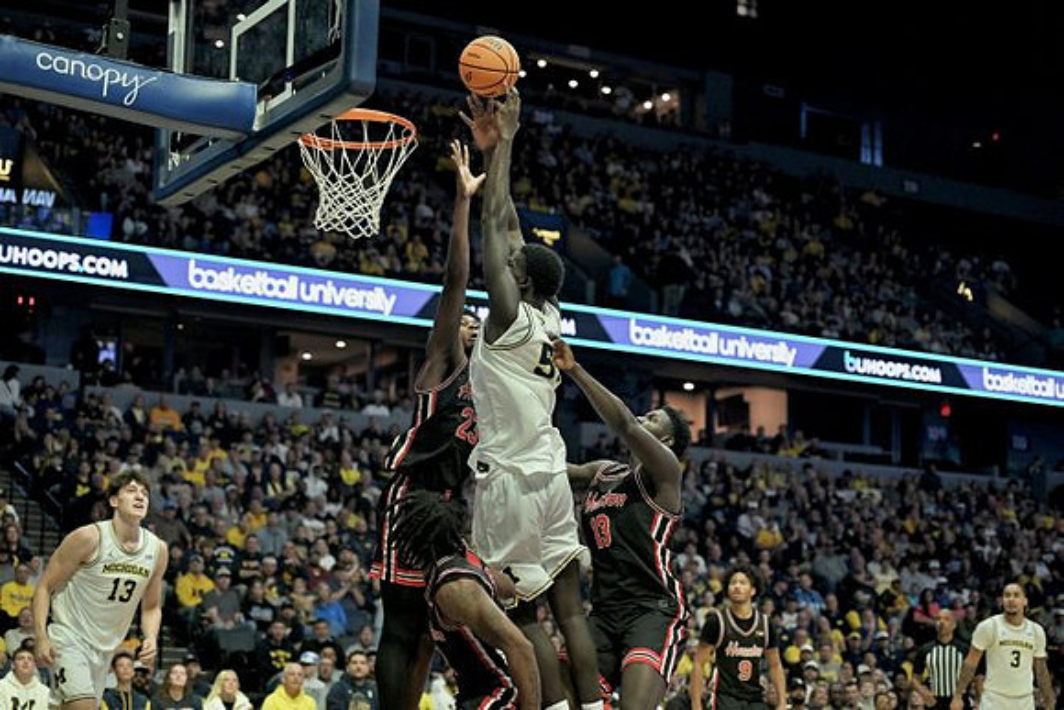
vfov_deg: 19.5
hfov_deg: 28.8
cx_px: 532
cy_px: 355
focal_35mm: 70
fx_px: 2069
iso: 4000
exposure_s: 1/1000
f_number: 2.8
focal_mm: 70
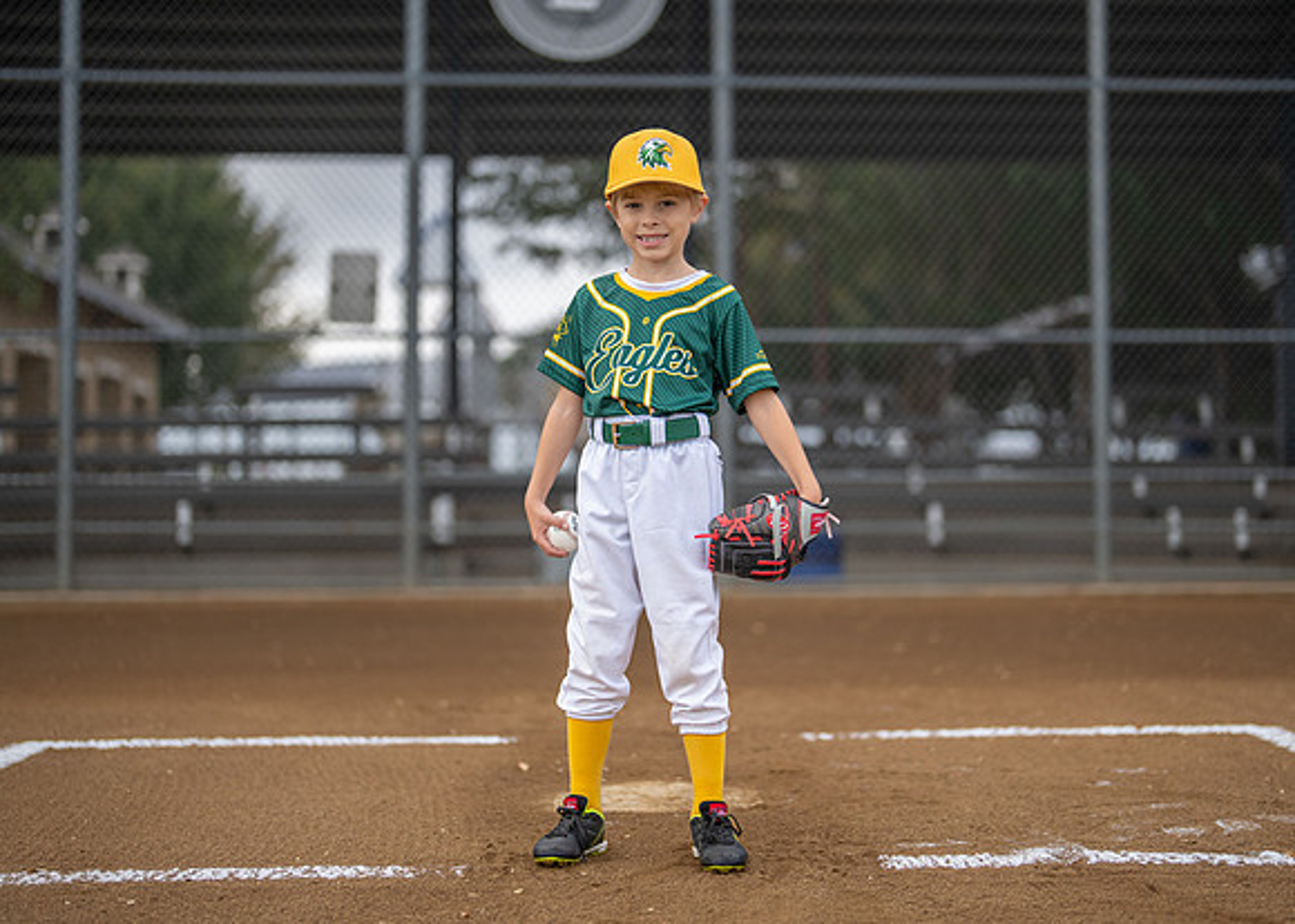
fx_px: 2134
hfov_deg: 33.8
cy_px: 425
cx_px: 674
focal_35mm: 58
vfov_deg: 24.4
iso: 200
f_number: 1.2
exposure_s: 1/3200
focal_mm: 50
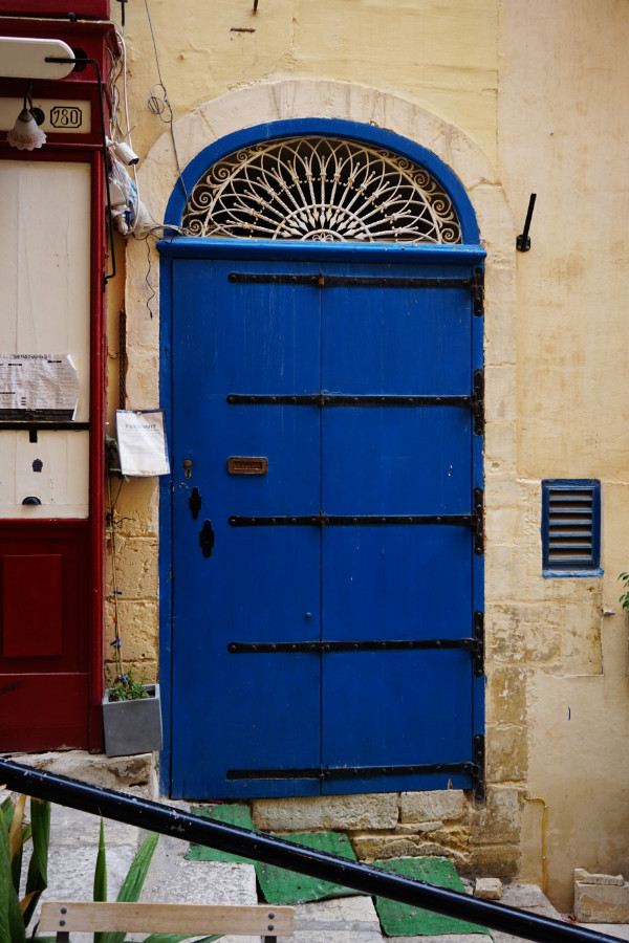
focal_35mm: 36
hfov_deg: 36.9
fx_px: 943
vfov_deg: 53.1
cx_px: 314
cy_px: 472
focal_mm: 24
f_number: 4.5
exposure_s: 1/60
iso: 100
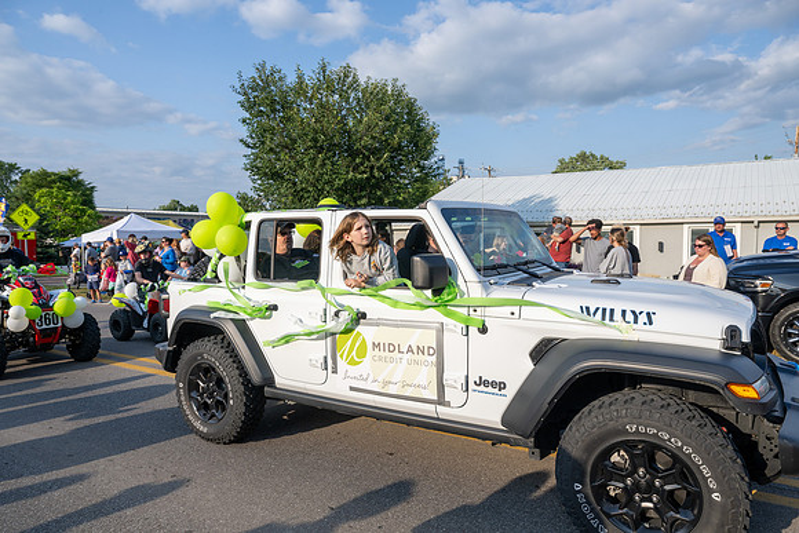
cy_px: 266
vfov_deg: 53.2
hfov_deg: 73.7
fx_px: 533
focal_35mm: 24
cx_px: 400
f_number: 10
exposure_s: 1/250
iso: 250
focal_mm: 24
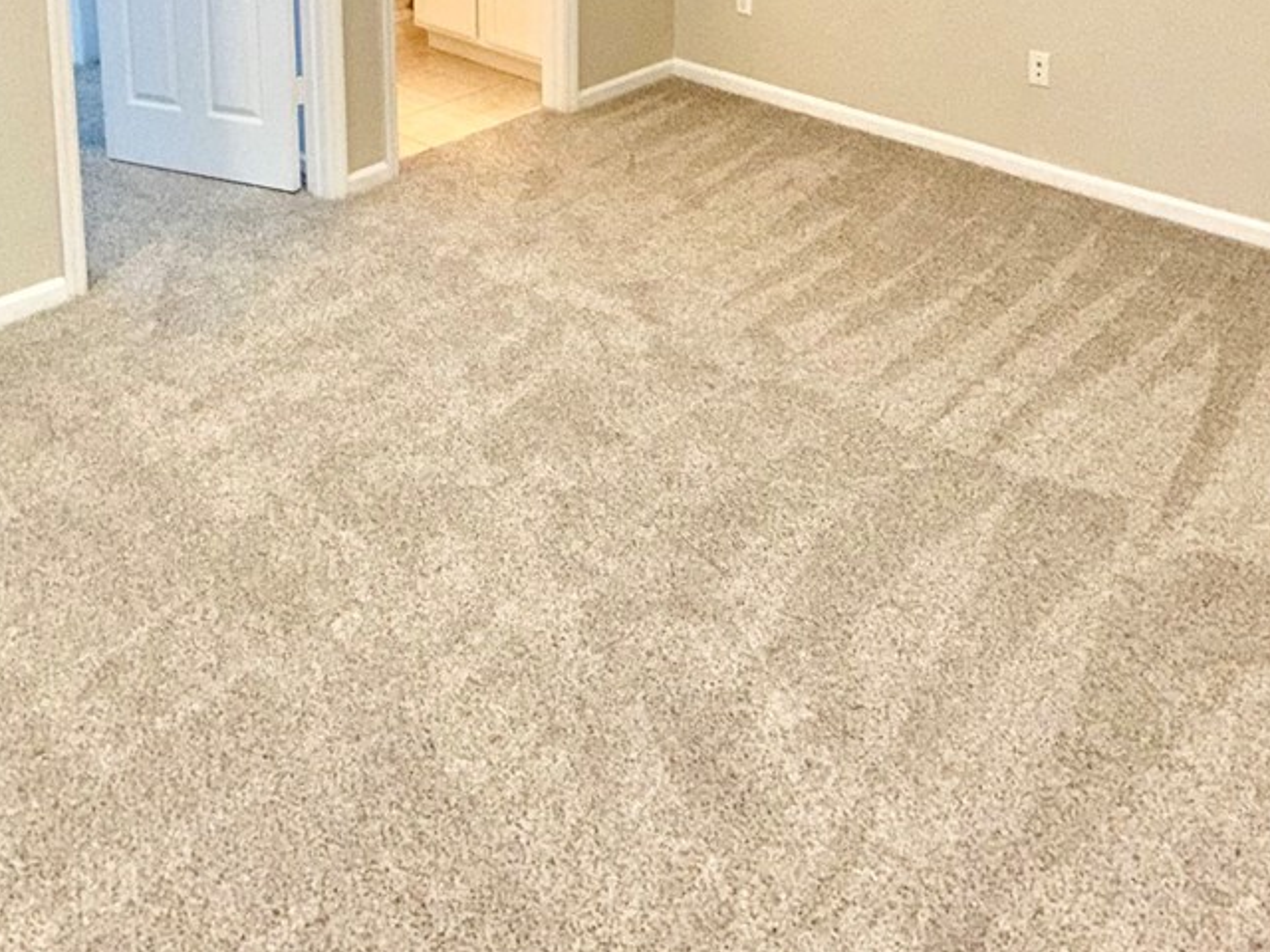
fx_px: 1284
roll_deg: +0.3
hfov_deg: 52.6
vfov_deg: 34.5
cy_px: -119
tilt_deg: -9.8
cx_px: 657
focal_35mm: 35
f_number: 2.2
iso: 100
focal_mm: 2.22
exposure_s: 1/60
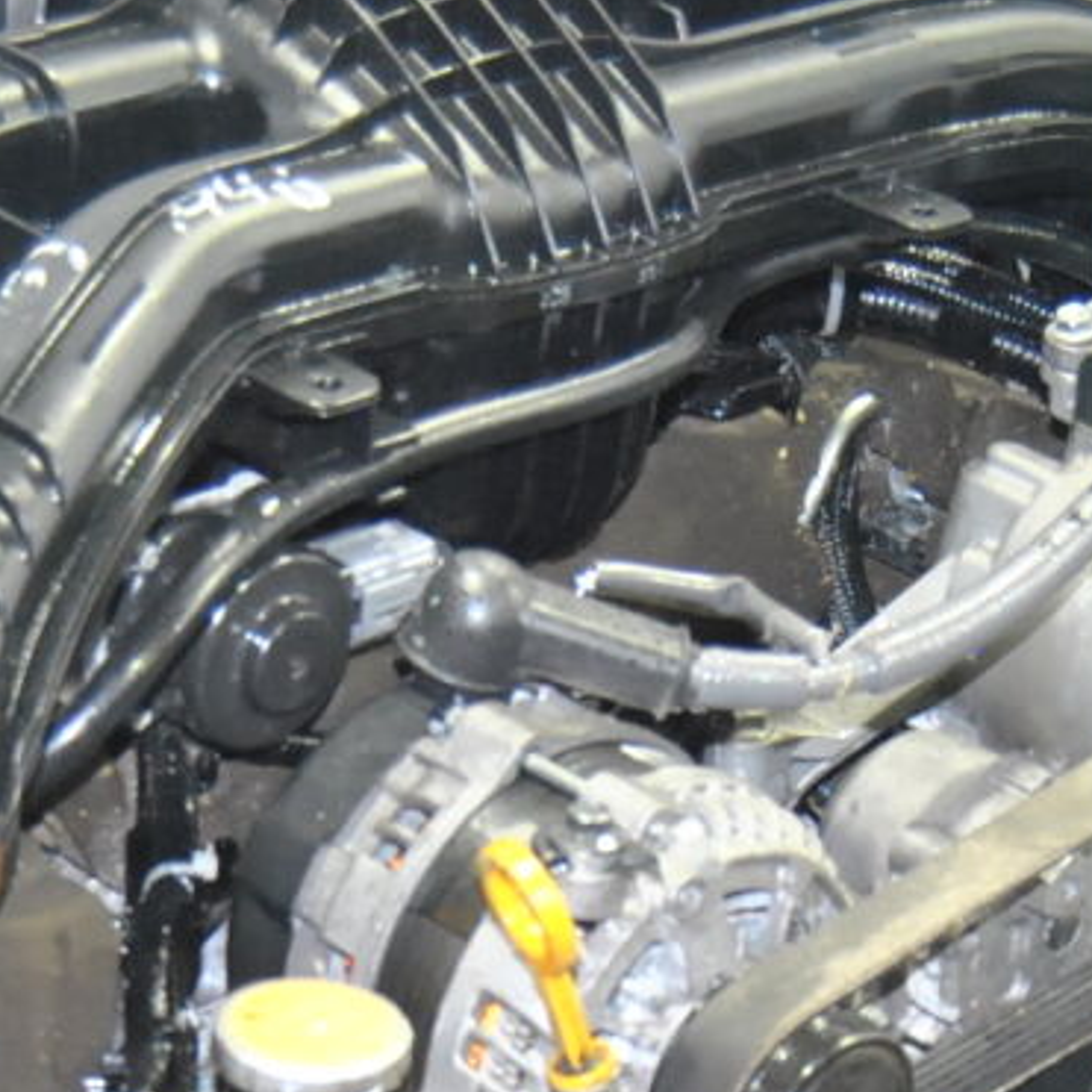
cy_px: 1152
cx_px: 468
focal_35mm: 143
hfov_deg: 12.2
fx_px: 5104
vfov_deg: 12.0
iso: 800
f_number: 5
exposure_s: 1/60
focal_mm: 26
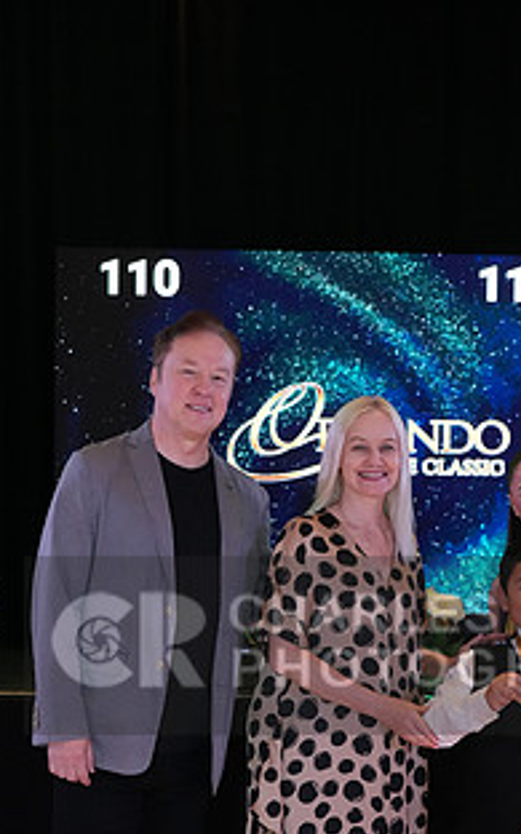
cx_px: 394
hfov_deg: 17.5
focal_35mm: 74
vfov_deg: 27.4
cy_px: 647
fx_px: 1681
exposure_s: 1/250
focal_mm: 39
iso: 4000
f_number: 4.5
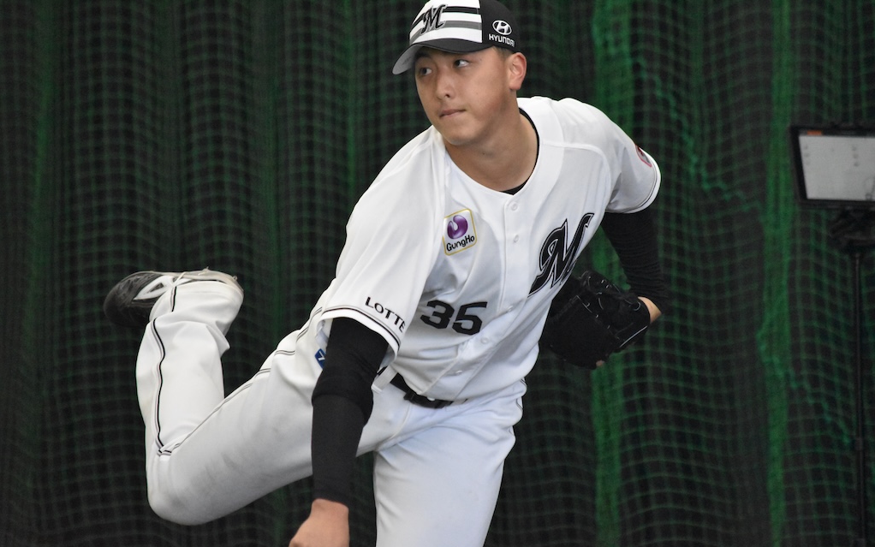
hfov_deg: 4.9
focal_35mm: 429
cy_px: 258
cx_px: 438
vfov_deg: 3.1
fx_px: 10231
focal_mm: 280
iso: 10000
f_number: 5.6
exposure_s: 1/2000
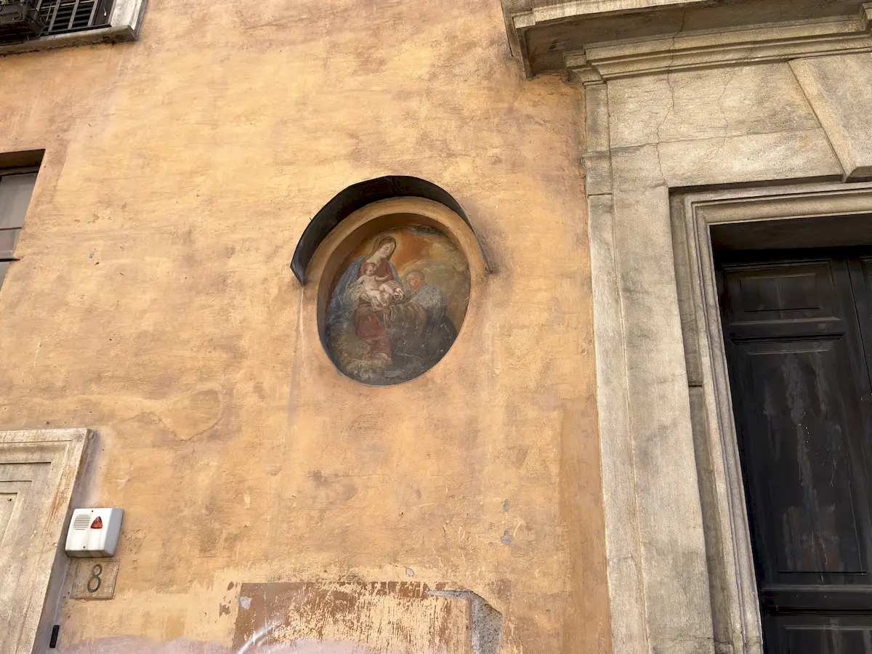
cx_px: 436
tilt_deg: +27.1
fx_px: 882
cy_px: 327
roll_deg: -3.1
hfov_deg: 52.6
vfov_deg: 40.7
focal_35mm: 35
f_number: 1.78
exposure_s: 1/997
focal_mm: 6.76
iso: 80
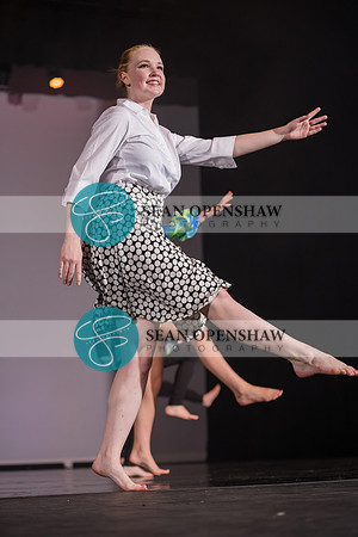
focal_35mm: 70
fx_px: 1044
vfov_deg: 28.8
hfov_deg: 19.5
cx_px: 179
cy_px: 268
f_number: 2.8
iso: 400
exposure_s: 1/500
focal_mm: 70
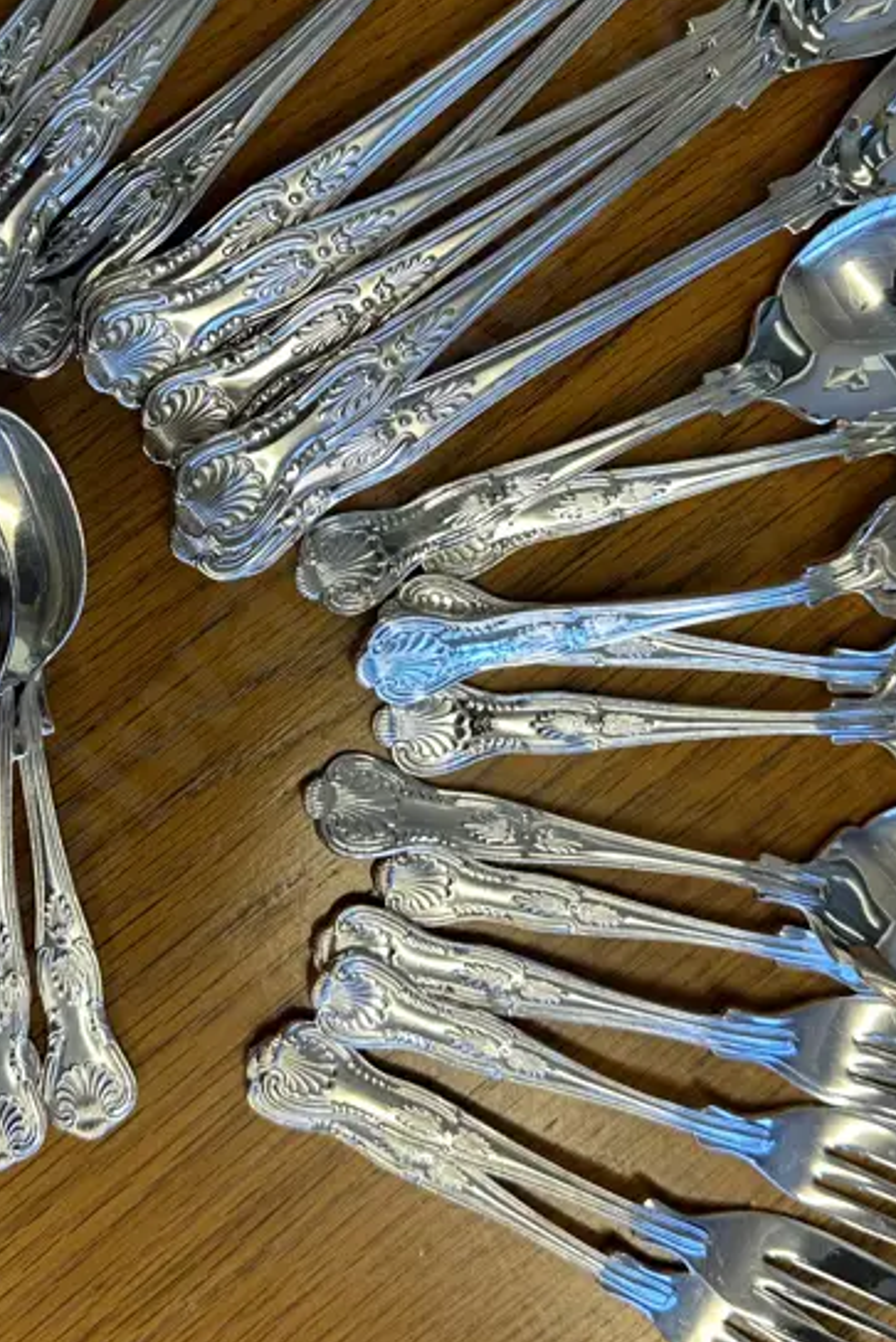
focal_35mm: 47
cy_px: 454
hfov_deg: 28.6
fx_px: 1753
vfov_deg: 41.4
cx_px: 375
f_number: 1.78
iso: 80
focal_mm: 6.86
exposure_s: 1/100
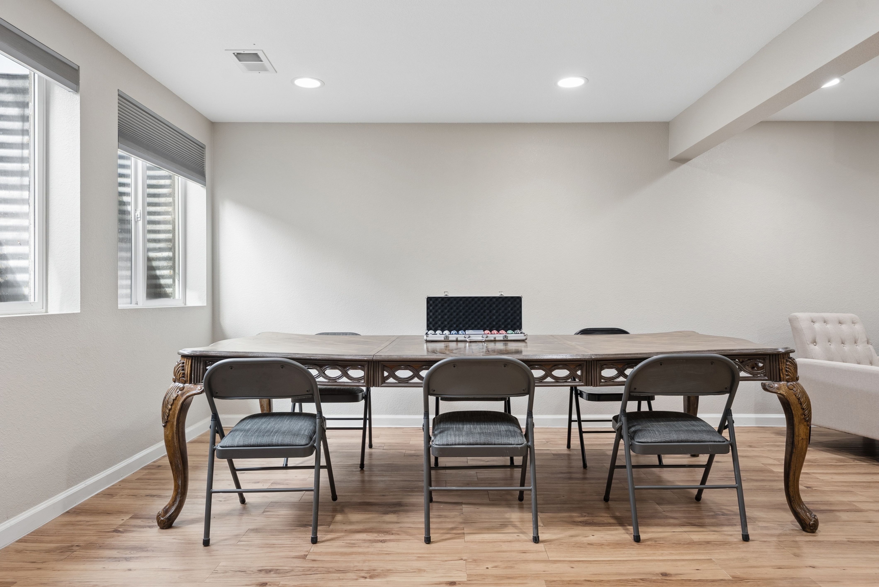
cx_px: 440
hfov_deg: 76.1
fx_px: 562
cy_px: 294
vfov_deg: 55.2
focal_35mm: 23
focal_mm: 23
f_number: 8
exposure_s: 1/20
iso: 500
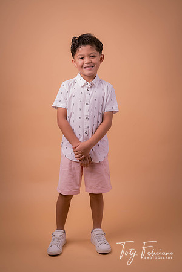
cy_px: 136
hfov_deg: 27.0
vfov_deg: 39.6
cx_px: 91
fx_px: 379
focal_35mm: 50
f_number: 8
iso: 80
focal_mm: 50
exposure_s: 1/160
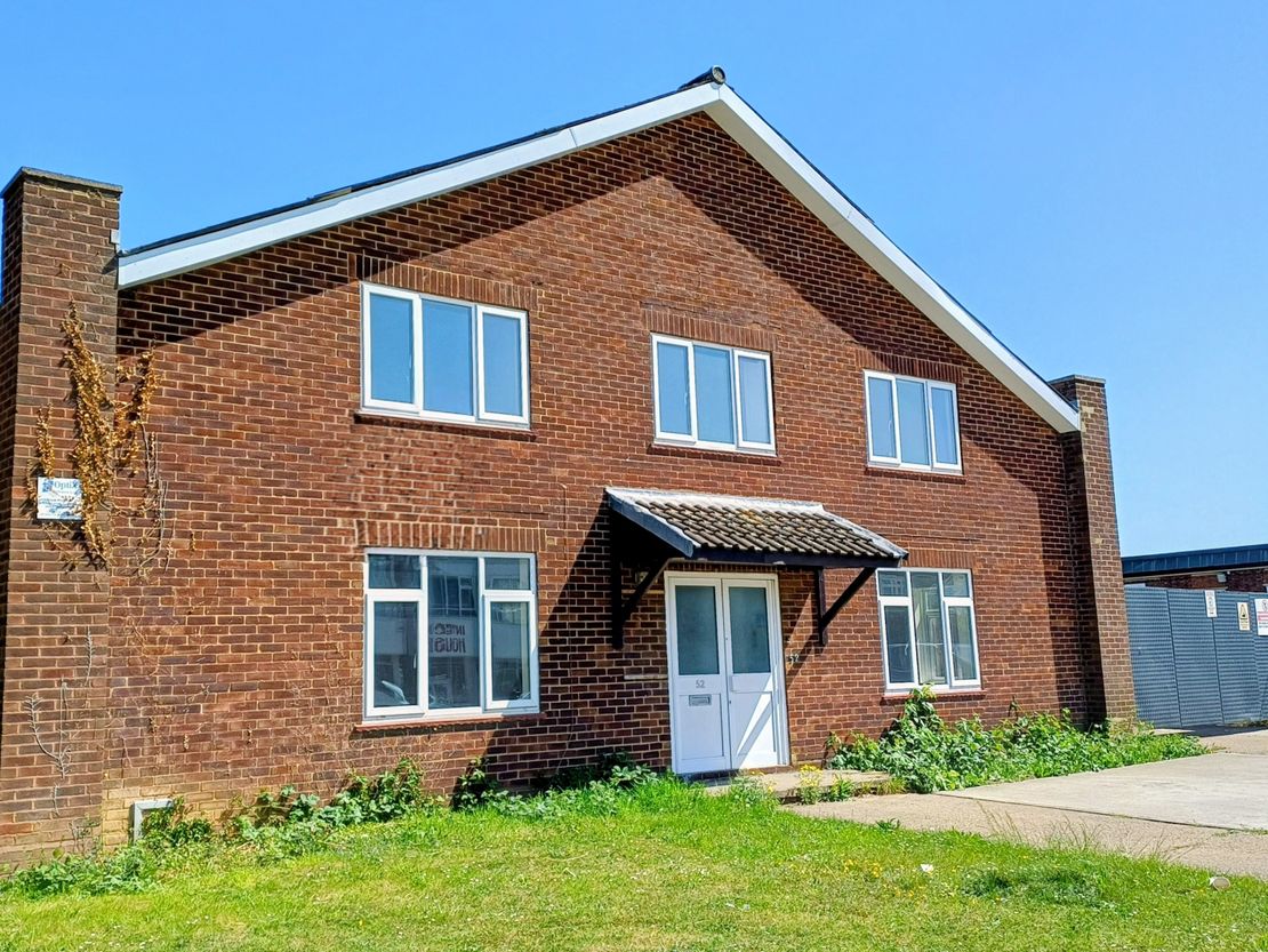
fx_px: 916
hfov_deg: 69.4
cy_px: 476
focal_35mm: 25
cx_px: 634
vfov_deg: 54.9
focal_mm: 4.65
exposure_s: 1/962
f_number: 1.8
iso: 50
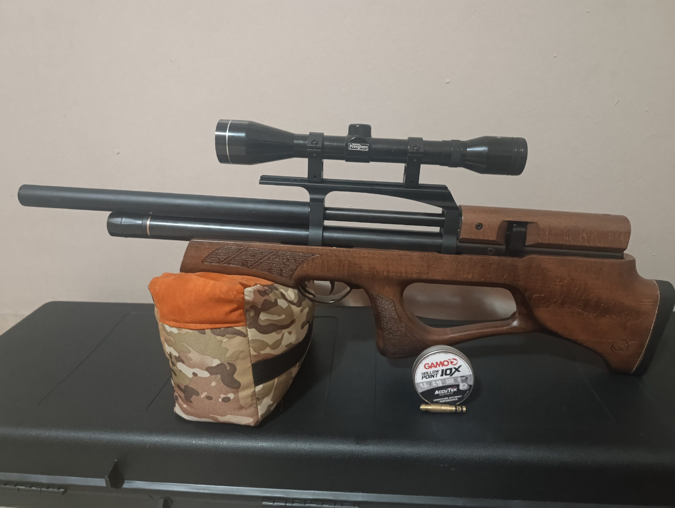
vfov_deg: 59.0
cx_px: 338
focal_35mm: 23
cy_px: 254
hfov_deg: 73.8
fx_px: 449
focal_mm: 6.11
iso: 5000
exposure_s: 1/25
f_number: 1.7
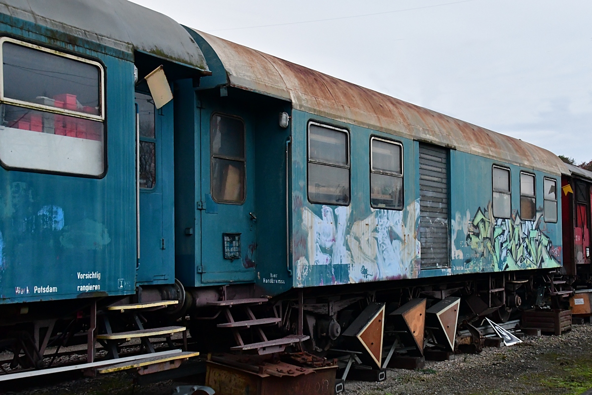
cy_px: 198
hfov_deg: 42.3
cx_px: 296
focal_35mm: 46
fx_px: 765
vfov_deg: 28.9
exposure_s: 1/250
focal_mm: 31
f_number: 5
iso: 4000
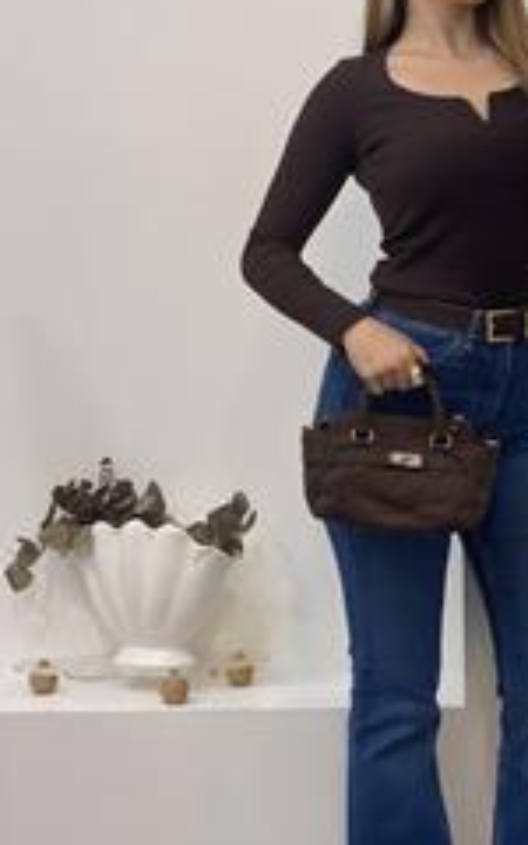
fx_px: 2187
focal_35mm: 95
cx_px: 507
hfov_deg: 13.6
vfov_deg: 21.9
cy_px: 452
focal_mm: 6
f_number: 2
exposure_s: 1/100
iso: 80
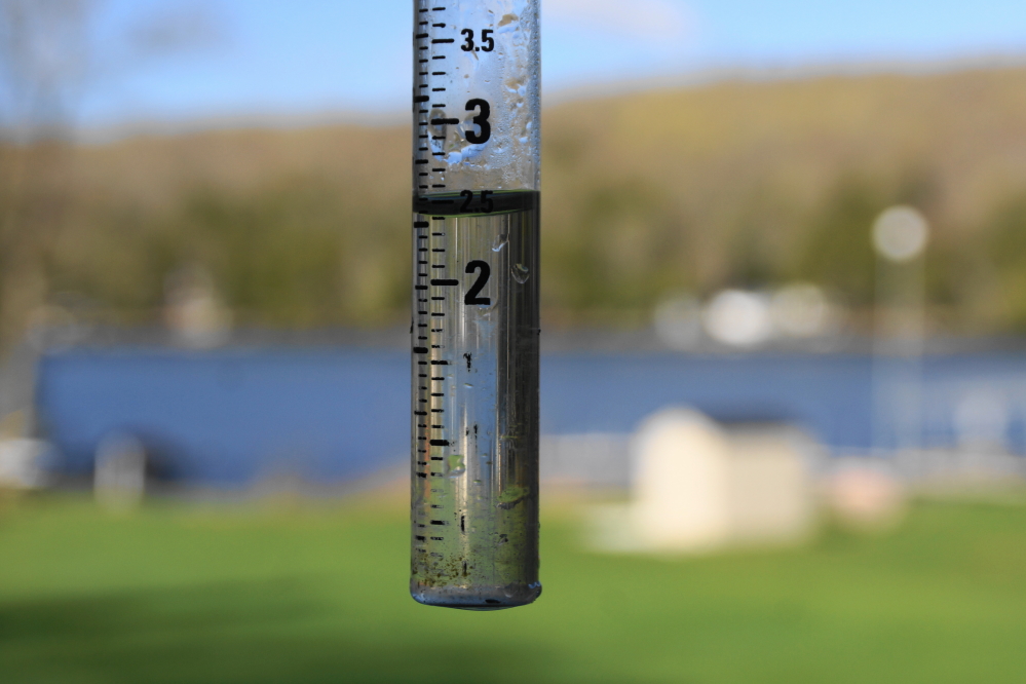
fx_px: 2351
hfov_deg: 24.6
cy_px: 342
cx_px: 513
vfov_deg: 16.6
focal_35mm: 82
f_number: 6.3
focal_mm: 55
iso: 100
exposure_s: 1/160
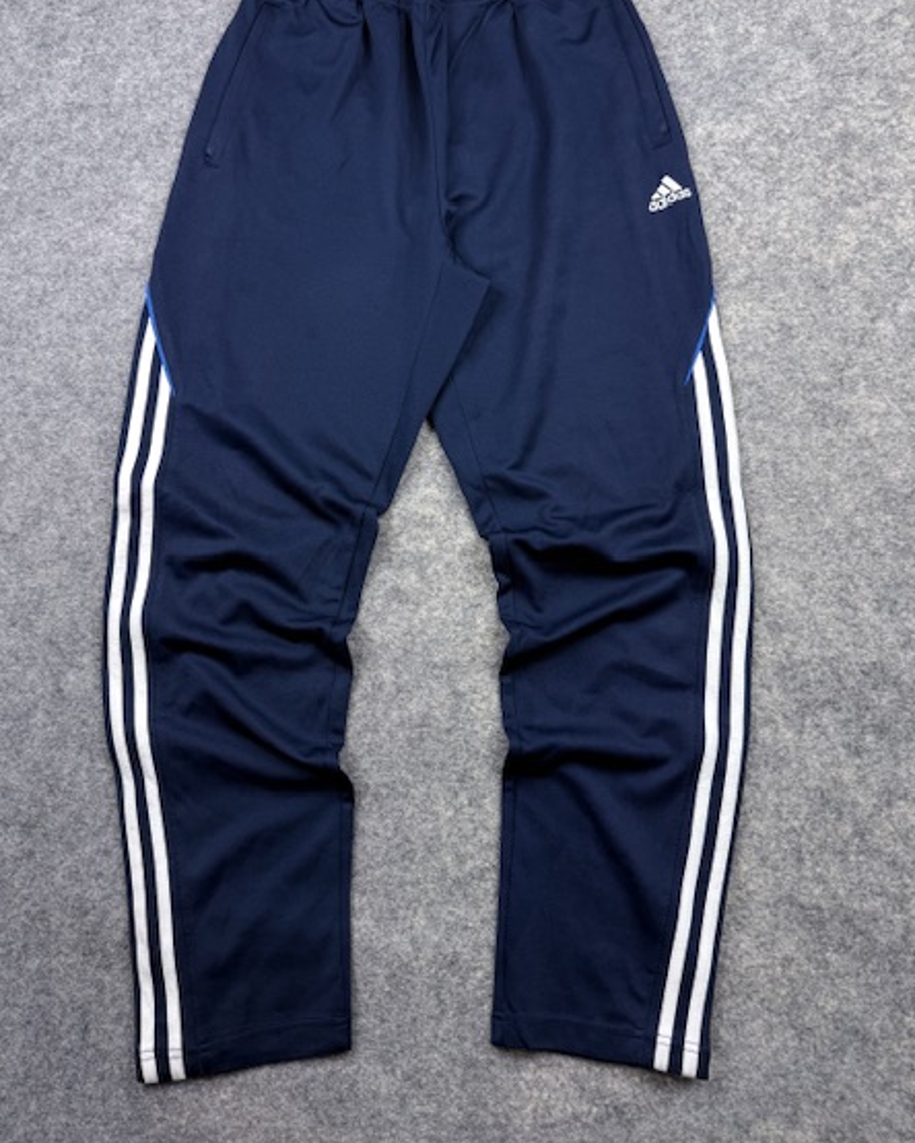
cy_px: 517
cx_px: 429
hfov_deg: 53.1
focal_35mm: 27
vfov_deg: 63.9
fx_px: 914
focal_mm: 6.76
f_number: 1.78
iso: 64
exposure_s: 1/121
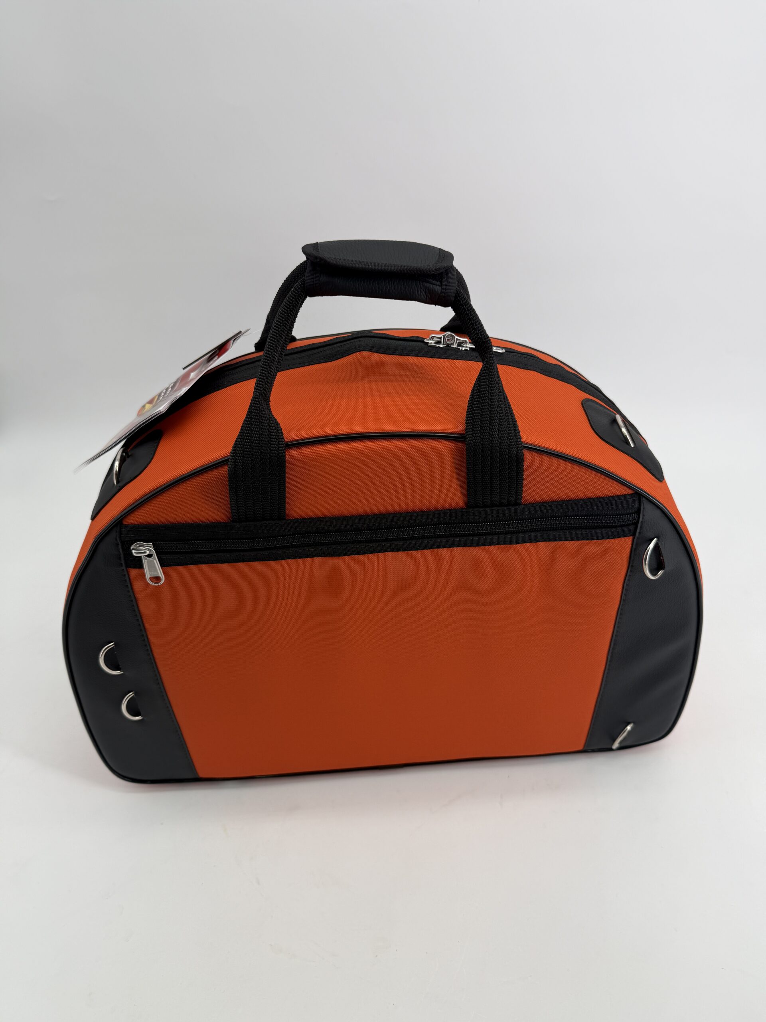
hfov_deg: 56.8
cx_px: 383
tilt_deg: -38.2
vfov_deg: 71.6
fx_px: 708
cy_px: 511
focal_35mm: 24
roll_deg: +4.1
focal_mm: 6.76
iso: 80
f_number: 1.78
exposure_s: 1/539
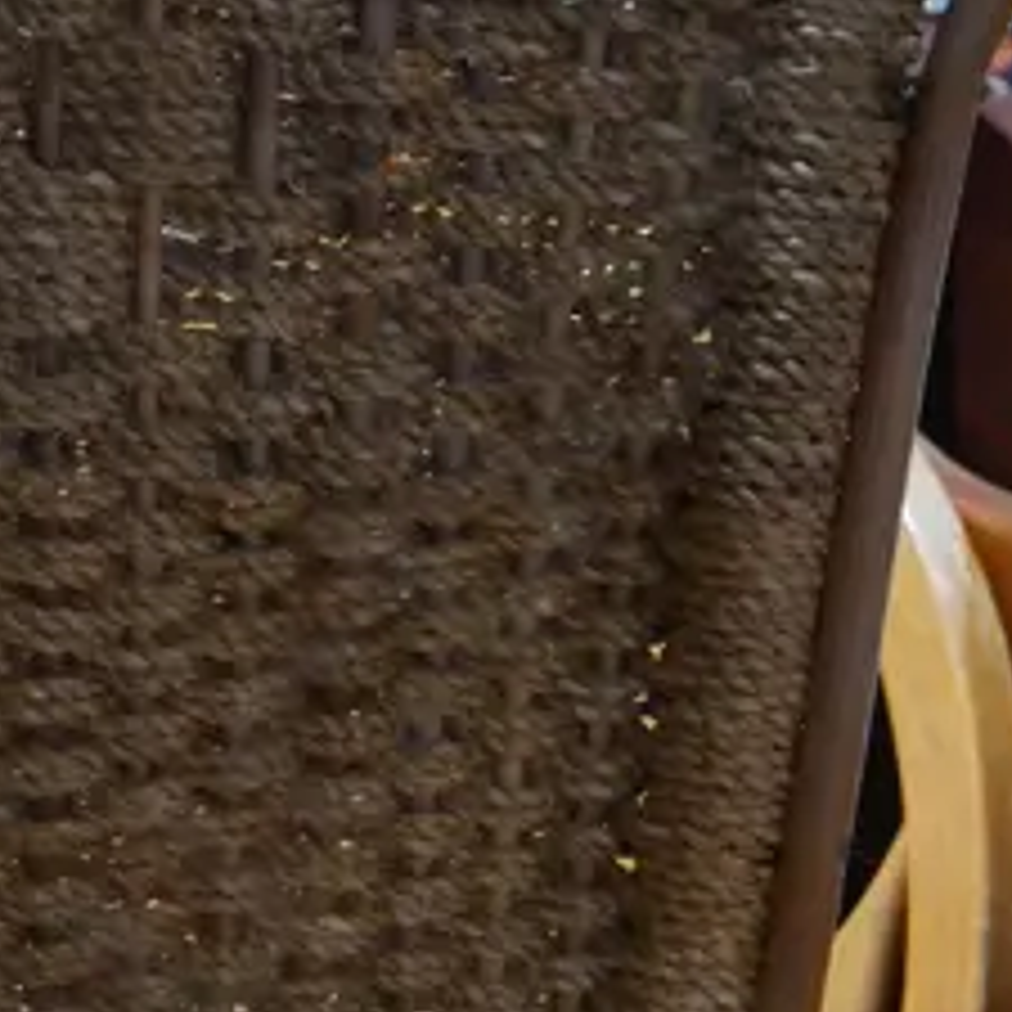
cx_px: 216
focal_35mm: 169
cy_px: 877
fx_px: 5590
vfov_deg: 10.3
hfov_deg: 10.3
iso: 800
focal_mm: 21
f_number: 4.6
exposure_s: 1/60
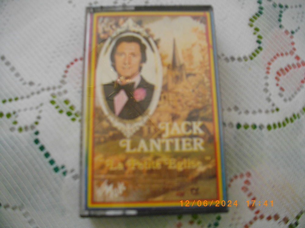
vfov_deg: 44.2
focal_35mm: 32
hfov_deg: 56.8
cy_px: 114
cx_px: 152
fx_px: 282
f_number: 2.9
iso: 200
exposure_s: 1/125
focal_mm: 5.7
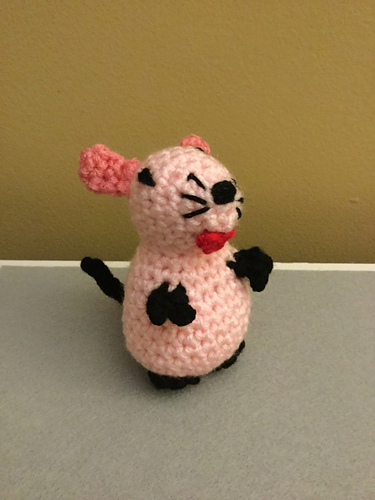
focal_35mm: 31
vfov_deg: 58.4
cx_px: 188
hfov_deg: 45.4
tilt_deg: -37.4
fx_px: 448
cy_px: 250
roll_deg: +2.2
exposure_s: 1/15
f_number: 2.4
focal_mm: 3.3
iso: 500
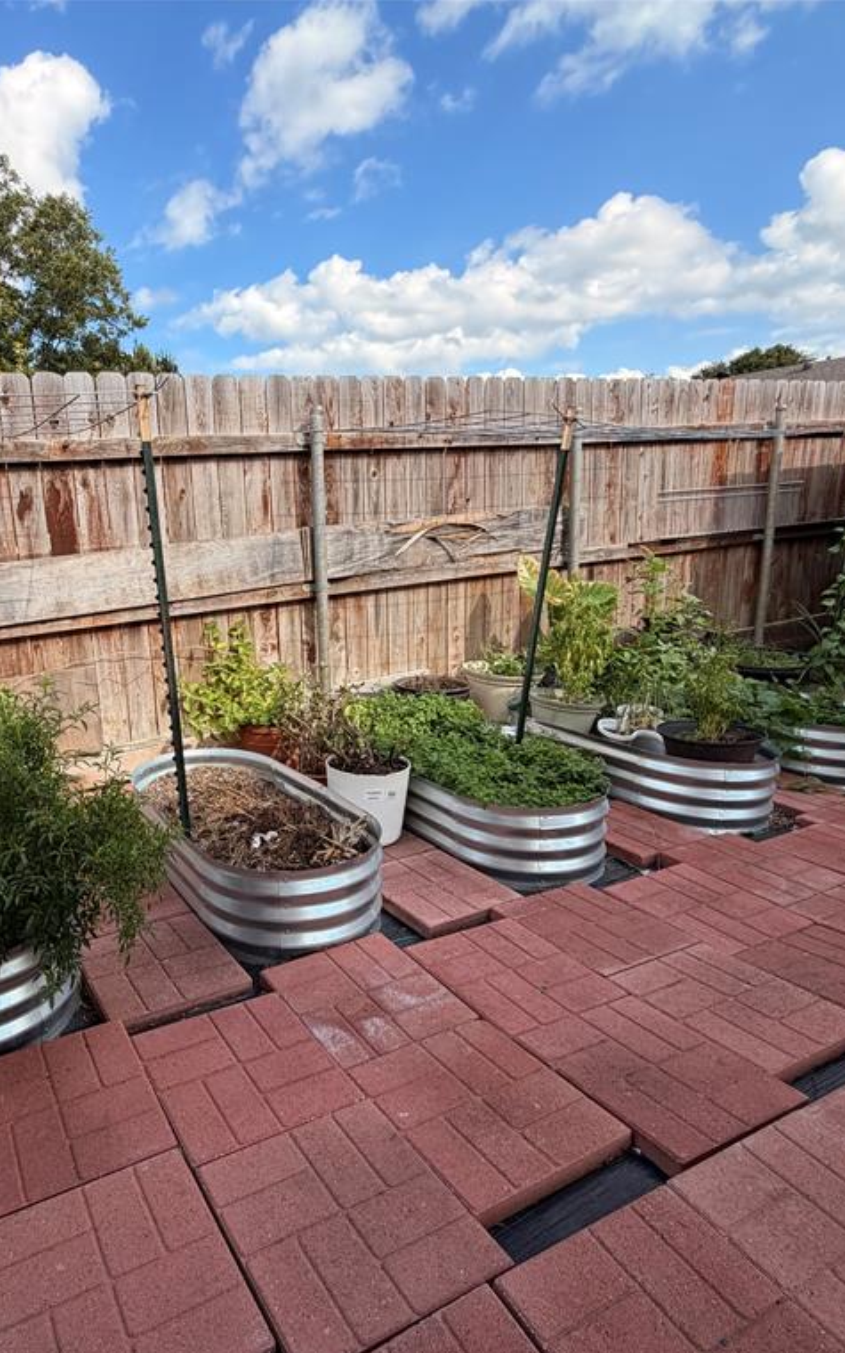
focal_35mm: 20
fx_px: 737
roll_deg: +4.0
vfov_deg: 85.1
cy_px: 682
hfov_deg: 56.8
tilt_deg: -14.2
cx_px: 213
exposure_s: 1/694
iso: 40
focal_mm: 2.22
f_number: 2.2
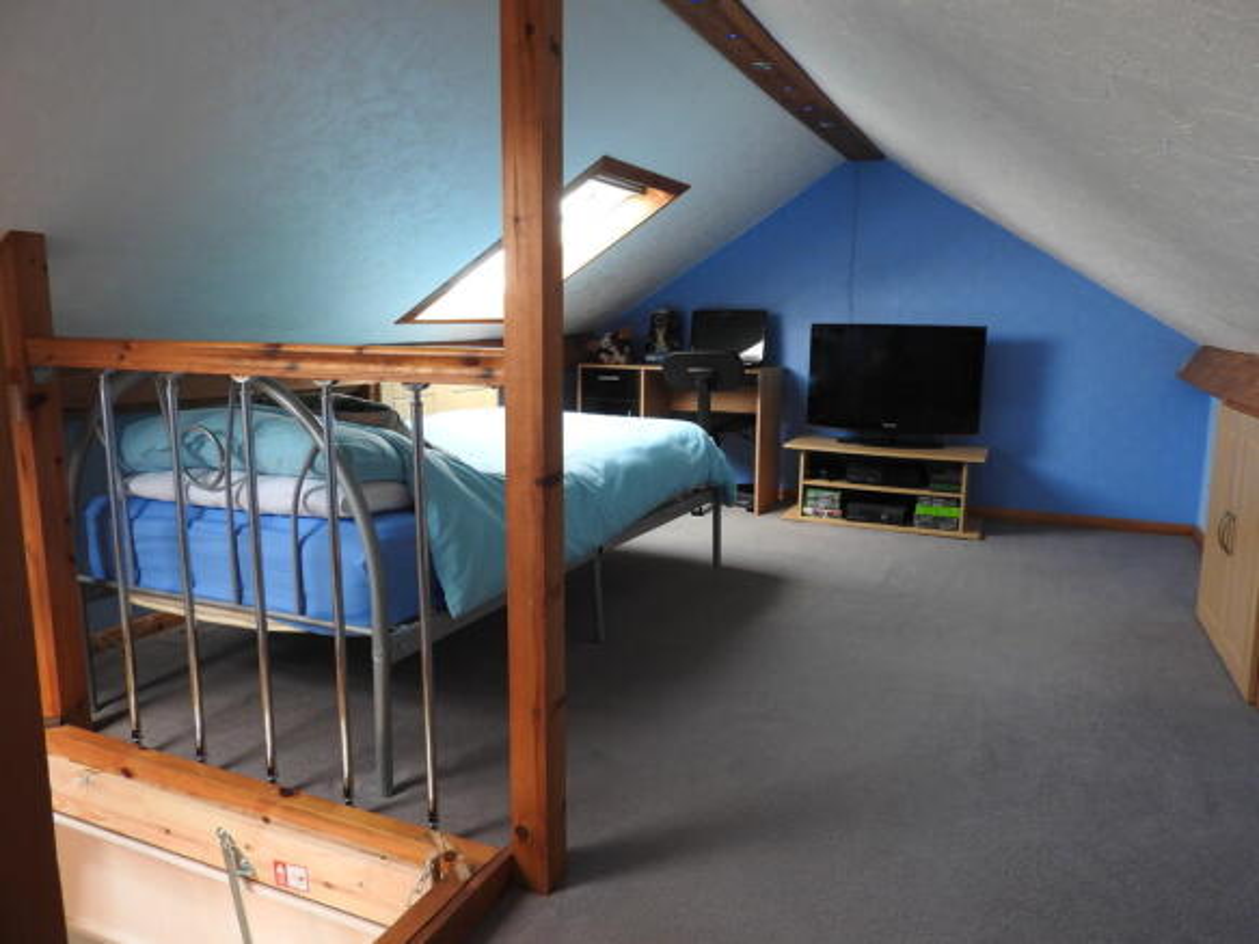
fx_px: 873
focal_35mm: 24
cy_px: 472
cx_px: 630
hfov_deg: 71.6
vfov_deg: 56.8
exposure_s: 1/30
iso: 160
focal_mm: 4.3
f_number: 3.3
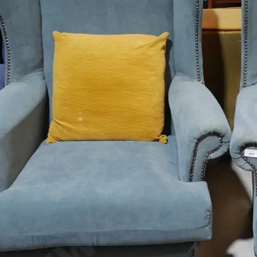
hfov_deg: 24.2
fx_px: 580
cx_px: 240
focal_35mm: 69
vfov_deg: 25.0
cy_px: 126
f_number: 3.6
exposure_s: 1/60
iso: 400
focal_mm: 16
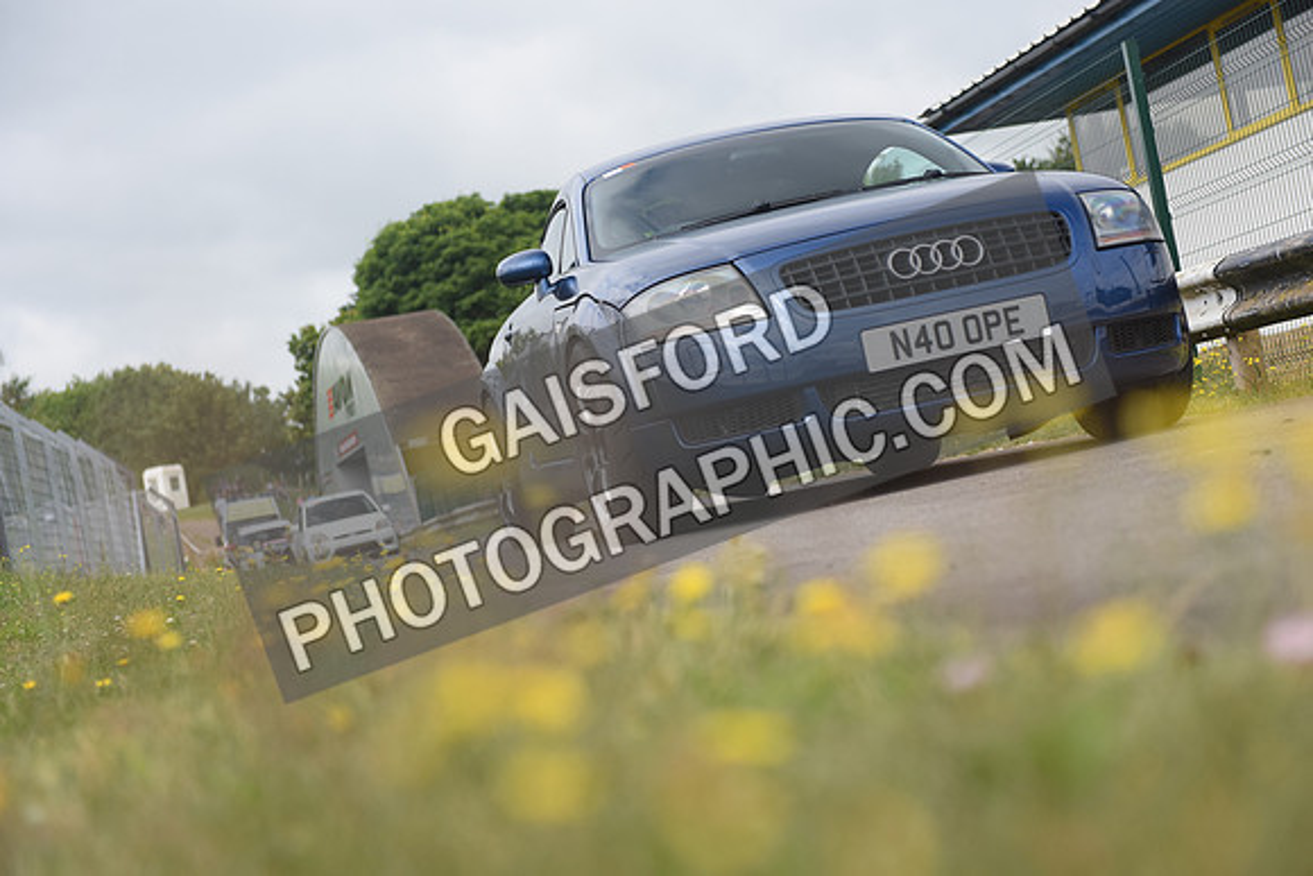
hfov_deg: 30.5
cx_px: 656
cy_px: 438
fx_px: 2408
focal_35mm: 66
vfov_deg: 20.6
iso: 450
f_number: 4
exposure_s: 1/1000
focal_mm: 66
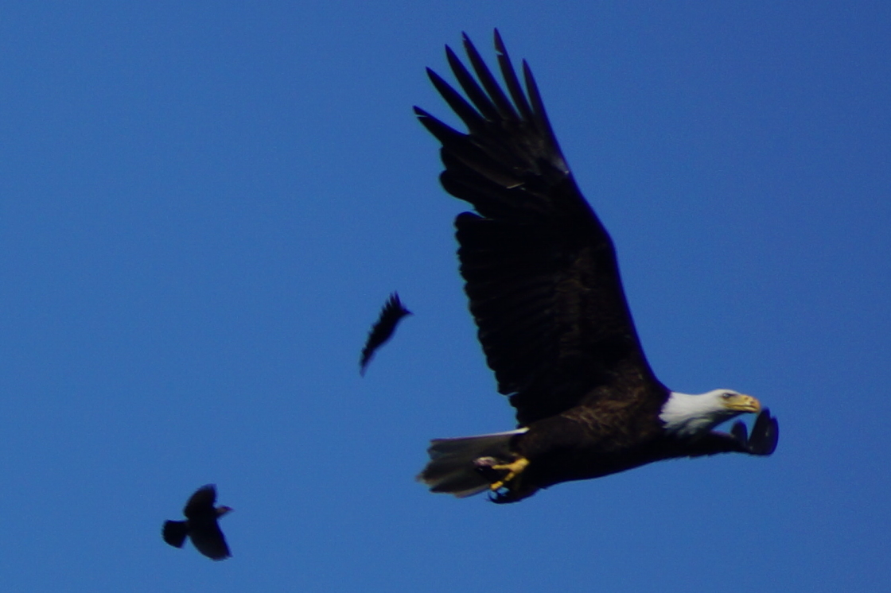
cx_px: 446
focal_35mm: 375
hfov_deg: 5.5
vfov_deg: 3.7
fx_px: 9278
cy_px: 296
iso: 100
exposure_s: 1/400
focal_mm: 250
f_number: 7.1
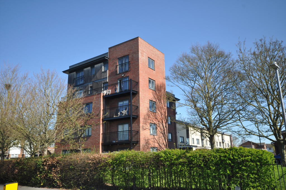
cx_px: 143
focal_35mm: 30
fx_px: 238
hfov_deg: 62.0
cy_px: 95
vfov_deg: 43.5
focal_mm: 20
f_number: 8
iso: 200
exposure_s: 1/250
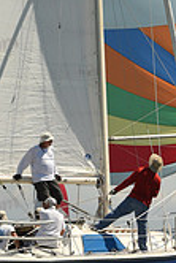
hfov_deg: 5.6
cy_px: -40
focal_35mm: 244
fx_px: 1785
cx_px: 101
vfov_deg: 8.4
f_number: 10
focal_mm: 70
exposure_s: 1/1250
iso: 320
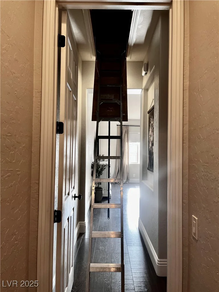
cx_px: 110
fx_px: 219
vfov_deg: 67.3
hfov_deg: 53.1
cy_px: 146
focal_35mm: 26
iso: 80
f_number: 1.6
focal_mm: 5.1
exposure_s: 1/60
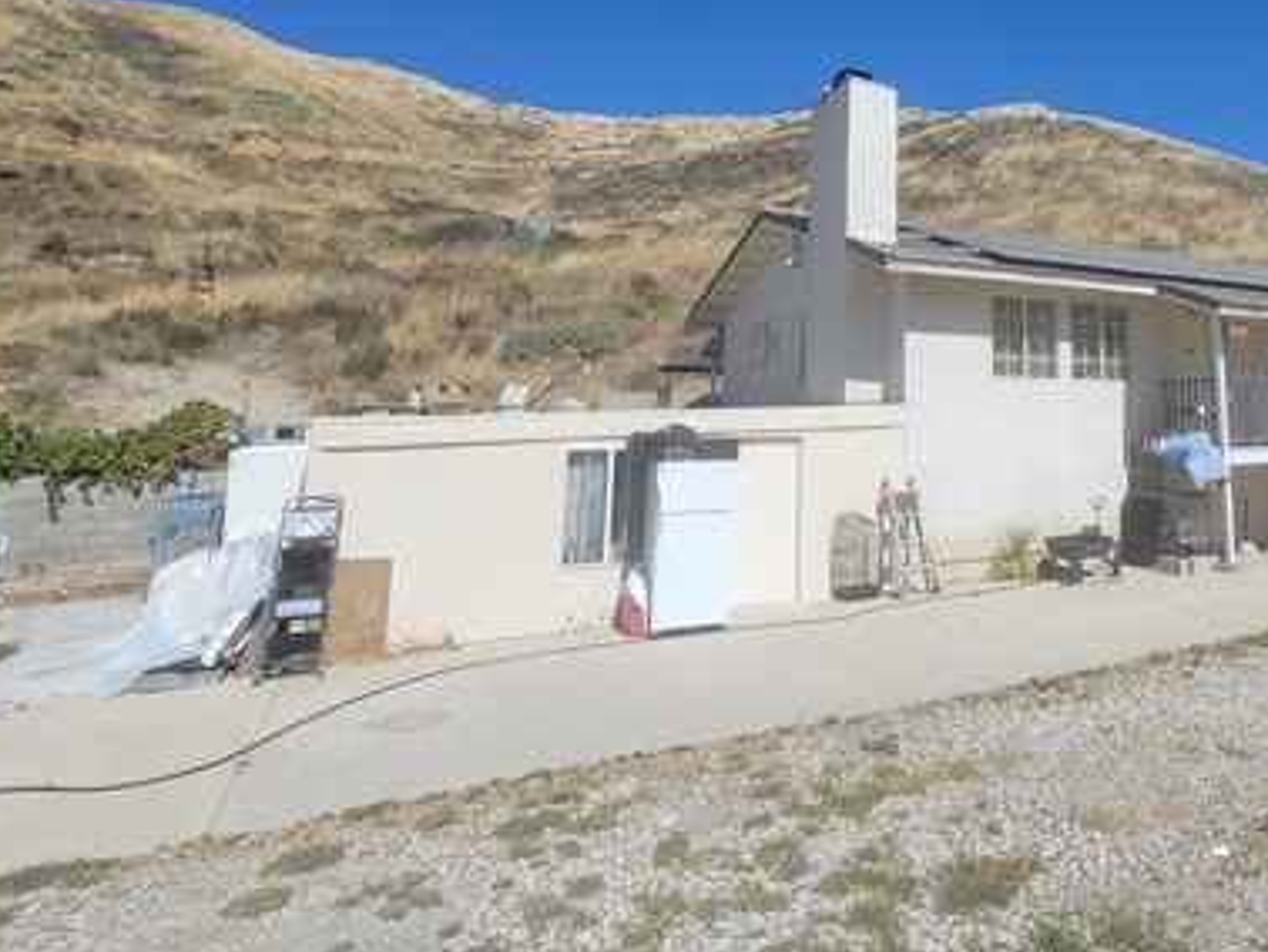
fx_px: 806
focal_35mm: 22
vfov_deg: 58.7
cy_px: 268
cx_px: 926
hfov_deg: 71.9
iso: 64
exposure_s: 1/2671
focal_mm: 2.2
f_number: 2.2
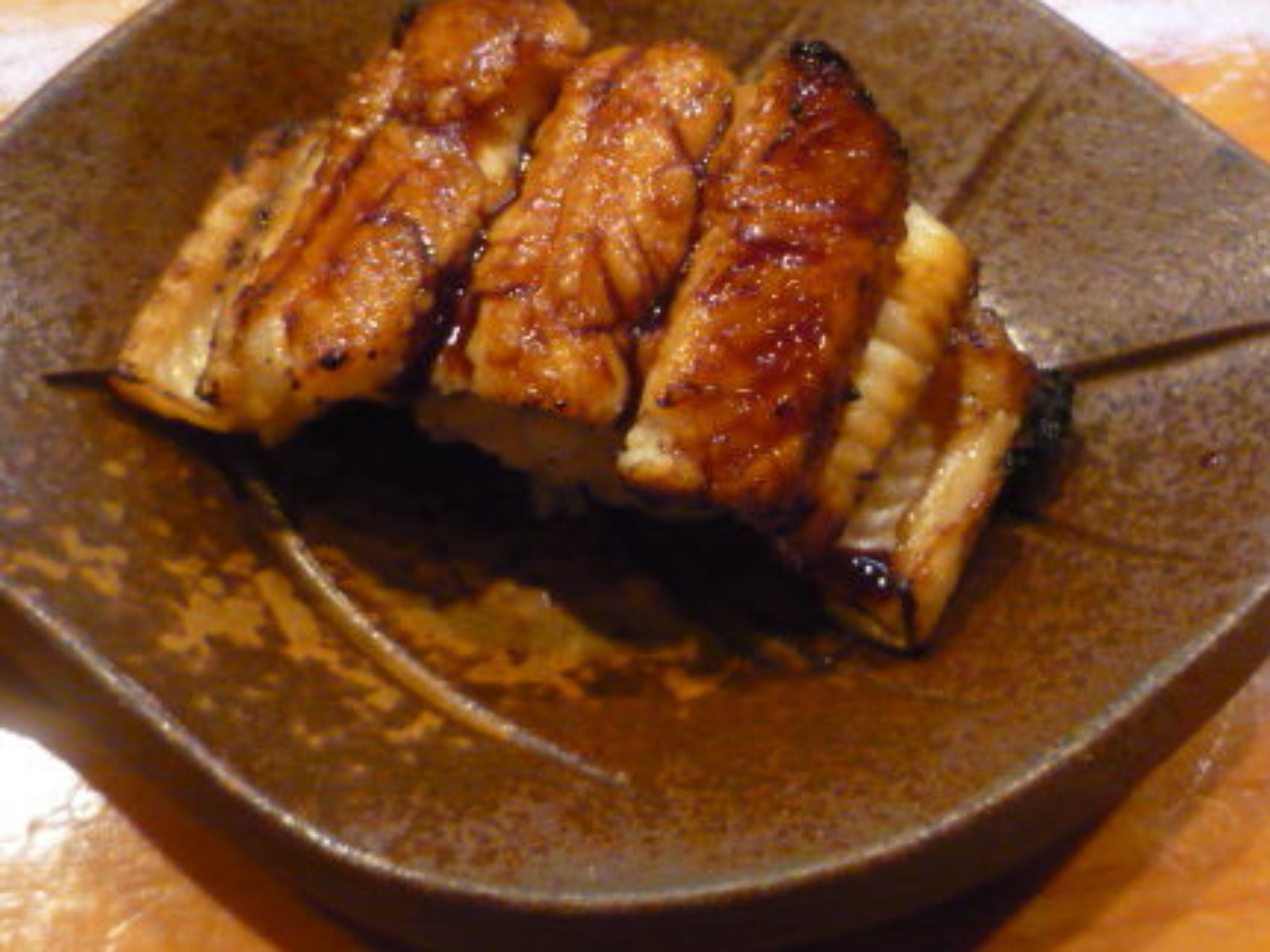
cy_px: 301
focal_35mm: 49
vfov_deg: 29.4
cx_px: 636
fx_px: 1797
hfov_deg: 38.9
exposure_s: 1/40
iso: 800
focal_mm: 5.5
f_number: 2.8
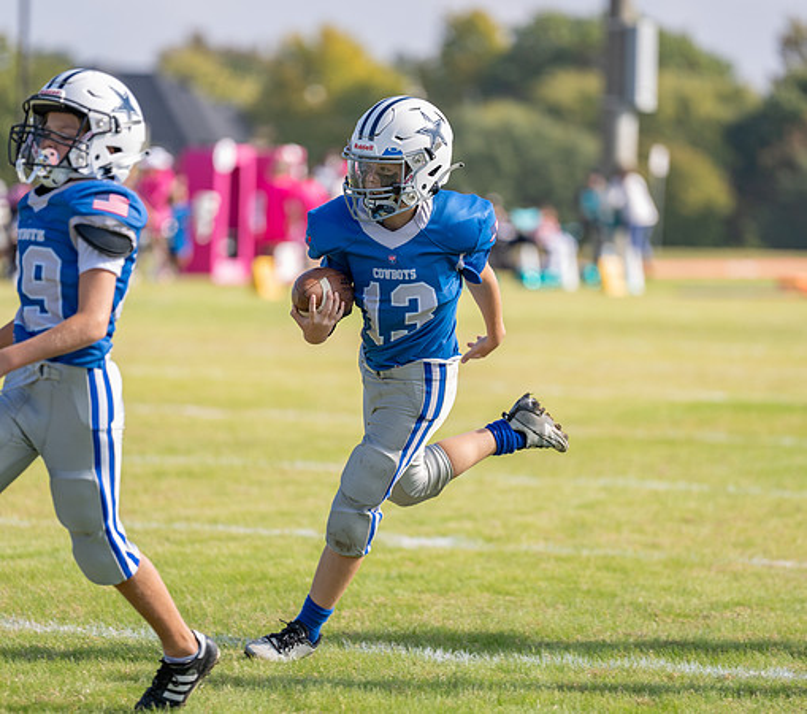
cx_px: 390
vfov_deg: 6.9
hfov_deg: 7.8
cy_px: 374
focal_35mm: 237
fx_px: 5911
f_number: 2.8
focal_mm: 182
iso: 100
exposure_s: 1/1000
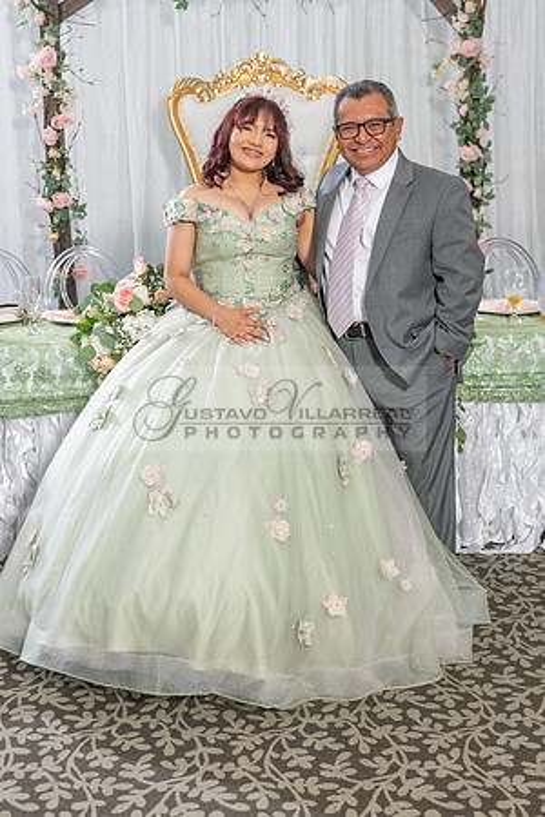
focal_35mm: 53
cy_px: 409
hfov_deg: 25.7
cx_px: 246
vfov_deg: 37.9
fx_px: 1192
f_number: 3.5
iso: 200
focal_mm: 35
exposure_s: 1/160
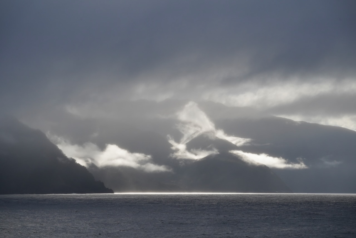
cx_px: 178
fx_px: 990
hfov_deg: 20.4
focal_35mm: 100
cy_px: 119
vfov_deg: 13.7
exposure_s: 1/125
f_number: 11
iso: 500
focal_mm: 100
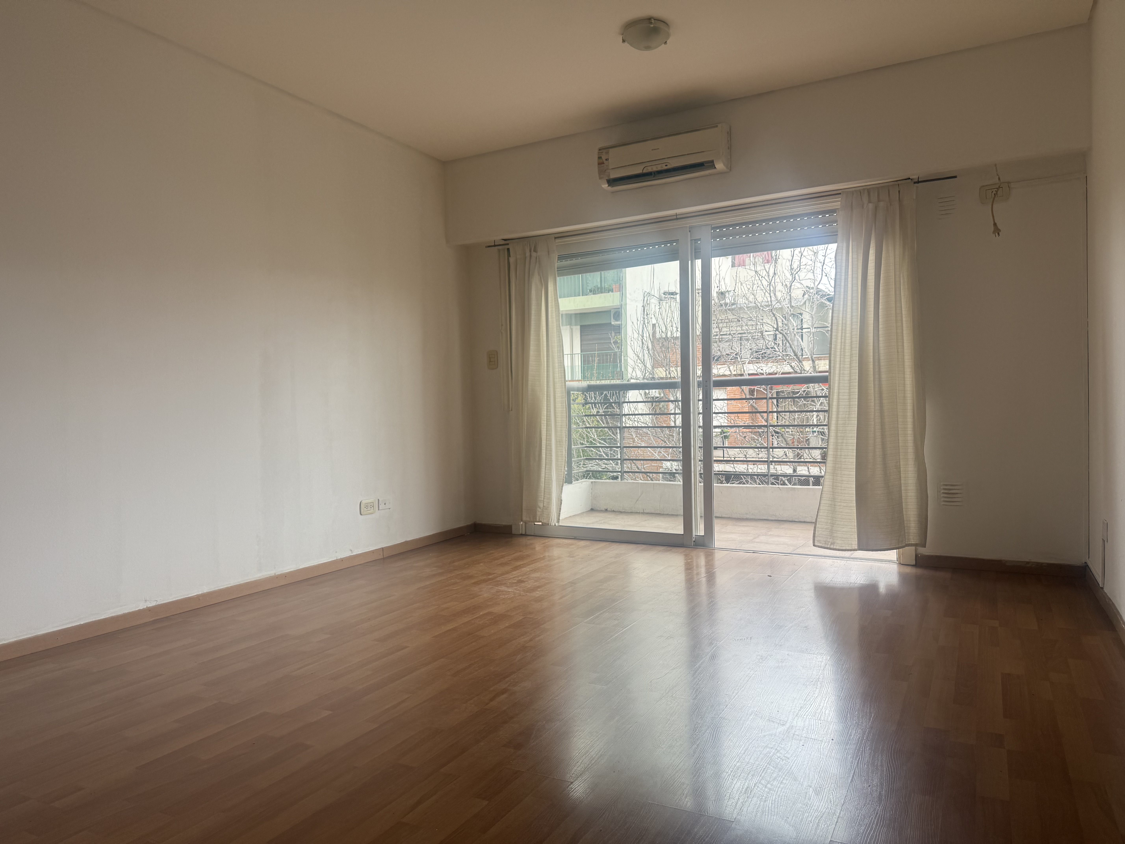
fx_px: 780
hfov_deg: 71.6
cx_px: 562
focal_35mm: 24
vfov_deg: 56.8
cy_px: 422
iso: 80
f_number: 1.78
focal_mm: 6.76
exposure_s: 1/200
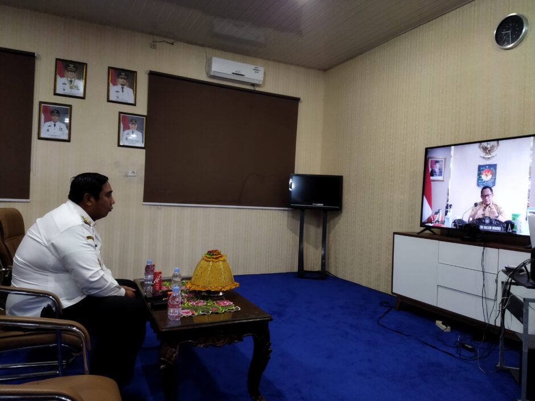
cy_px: 200
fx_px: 417
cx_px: 268
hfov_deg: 65.3
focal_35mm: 27
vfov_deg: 51.4
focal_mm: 4.71
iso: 316
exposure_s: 1/33
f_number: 1.79
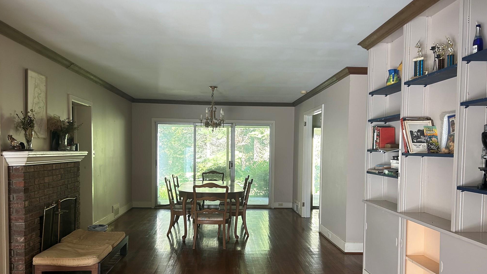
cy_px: 163
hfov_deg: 66.1
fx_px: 374
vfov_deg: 40.0
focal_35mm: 29
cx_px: 240
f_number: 1.5
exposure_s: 1/99
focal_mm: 5.7
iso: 125
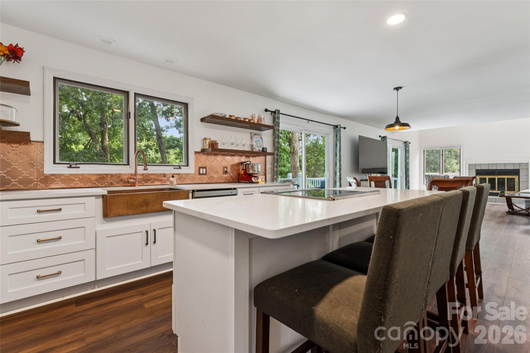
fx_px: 243
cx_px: 265
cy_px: 176
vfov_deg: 72.0
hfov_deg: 95.0
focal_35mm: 16
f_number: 13
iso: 100
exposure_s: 1/1.67
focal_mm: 16.5
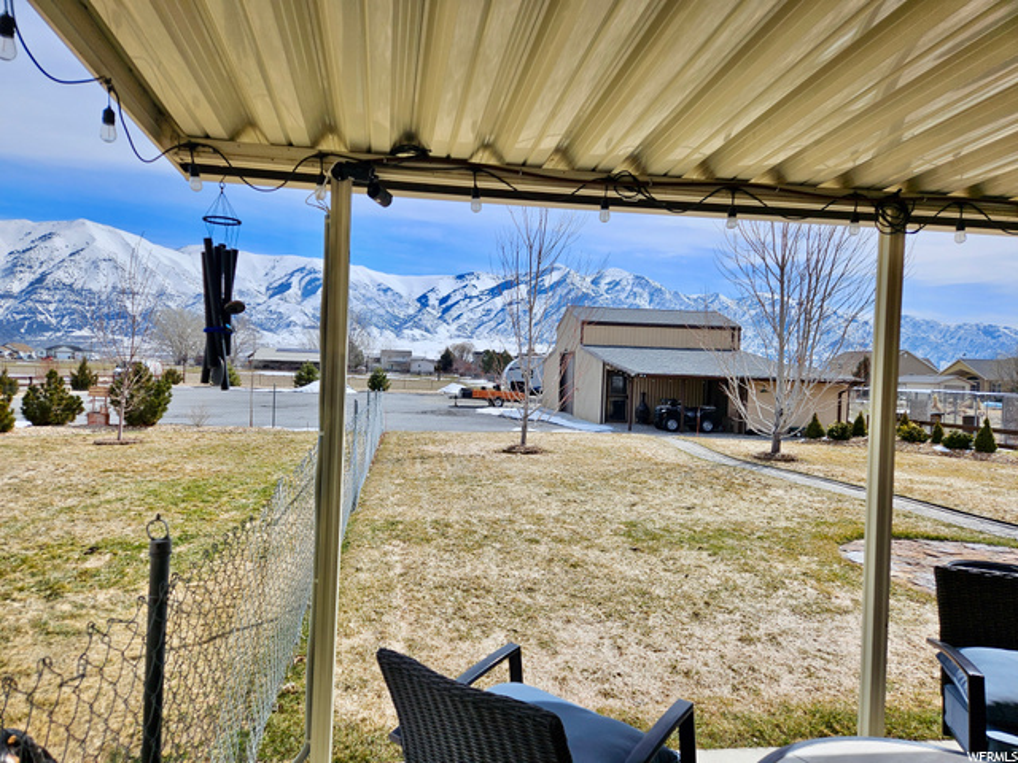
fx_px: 676
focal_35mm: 23
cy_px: 382
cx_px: 509
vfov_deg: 58.9
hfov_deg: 73.9
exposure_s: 1/3758
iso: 25
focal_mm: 5.4
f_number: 1.8
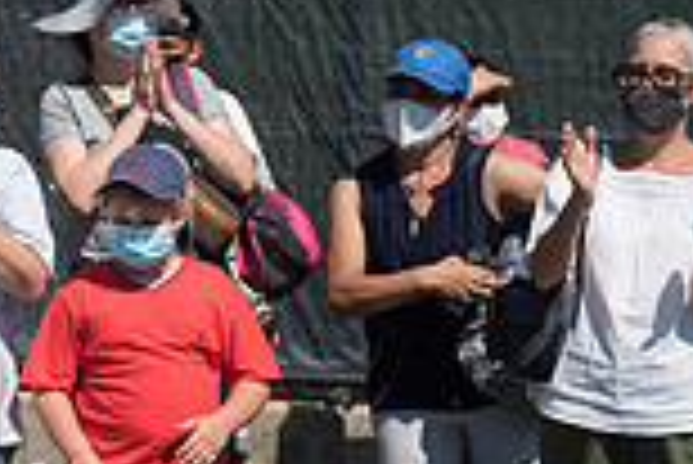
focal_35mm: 218
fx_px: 4200
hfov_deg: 9.0
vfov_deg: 6.3
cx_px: -598
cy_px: 191
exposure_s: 1/800
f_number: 5.6
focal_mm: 58
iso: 125
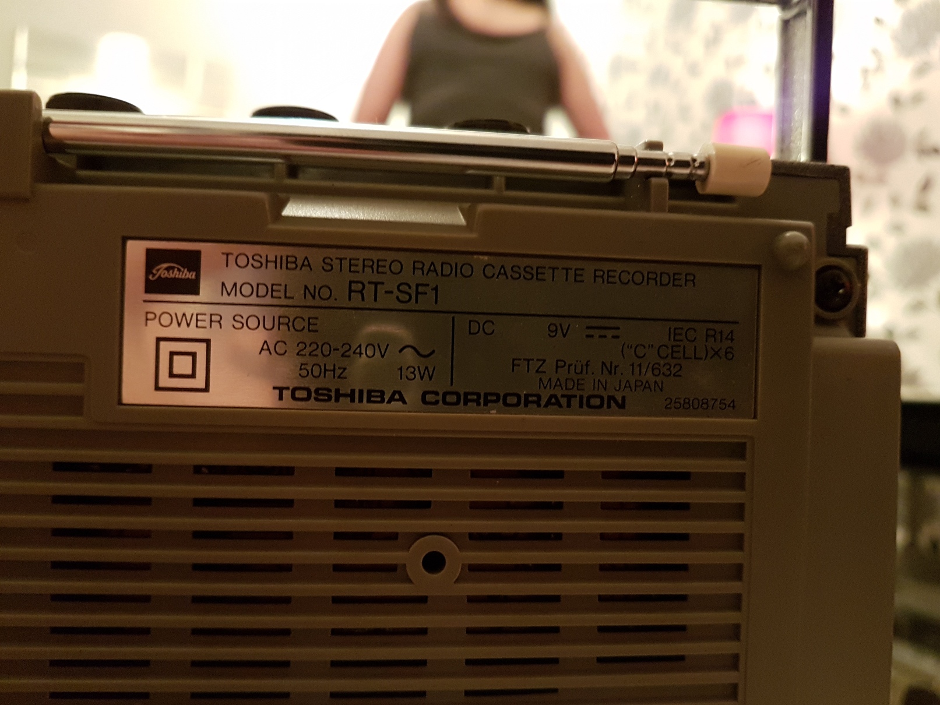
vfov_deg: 53.1
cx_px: 470
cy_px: 352
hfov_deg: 67.3
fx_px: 706
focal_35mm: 26
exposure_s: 1/10
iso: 320
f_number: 1.7
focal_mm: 4.2
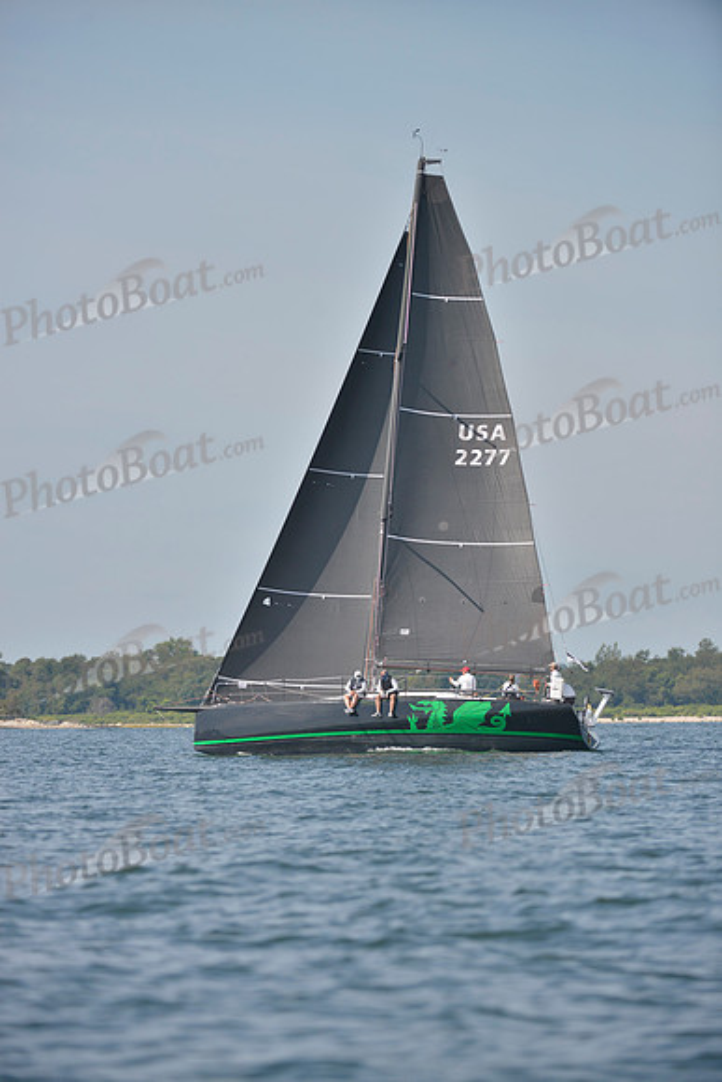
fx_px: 6013
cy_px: 541
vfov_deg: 10.3
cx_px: 361
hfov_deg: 6.9
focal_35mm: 200
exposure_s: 1/2500
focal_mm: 200
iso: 280
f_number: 4
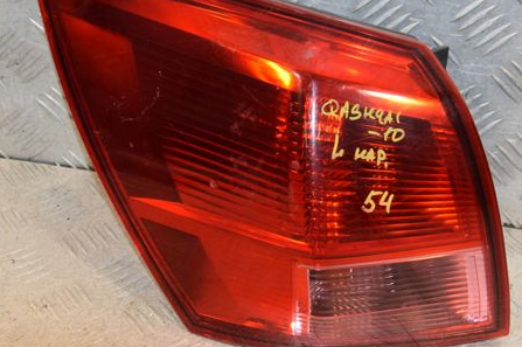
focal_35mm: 97
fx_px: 1401
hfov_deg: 21.1
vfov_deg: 14.1
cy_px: 161
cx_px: 241
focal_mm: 45
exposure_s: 1/200
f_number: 8
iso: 1600
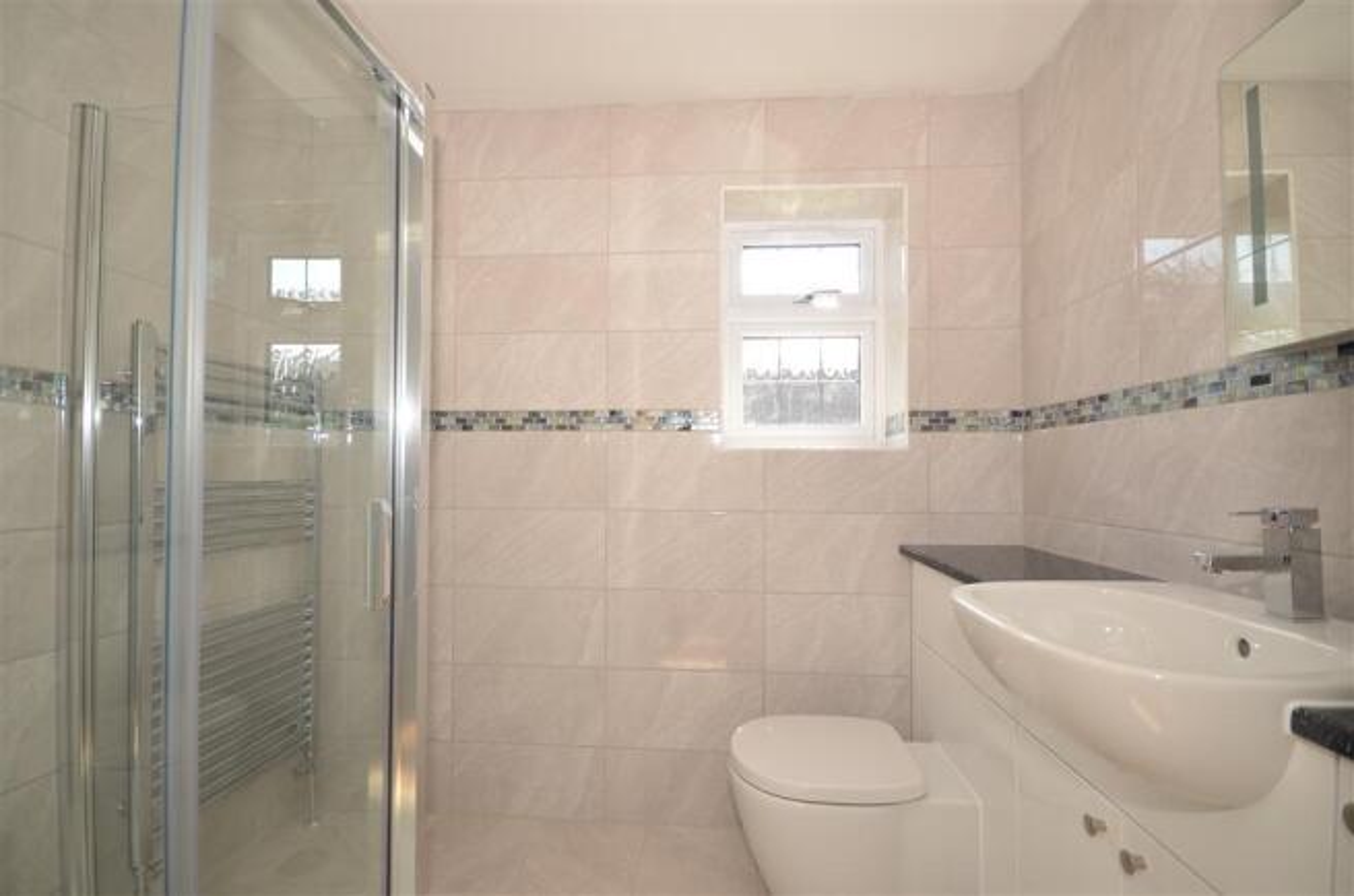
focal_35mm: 15
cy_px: 448
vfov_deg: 77.0
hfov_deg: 100.5
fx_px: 563
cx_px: 677
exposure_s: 1/100
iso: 200
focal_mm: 10
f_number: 4
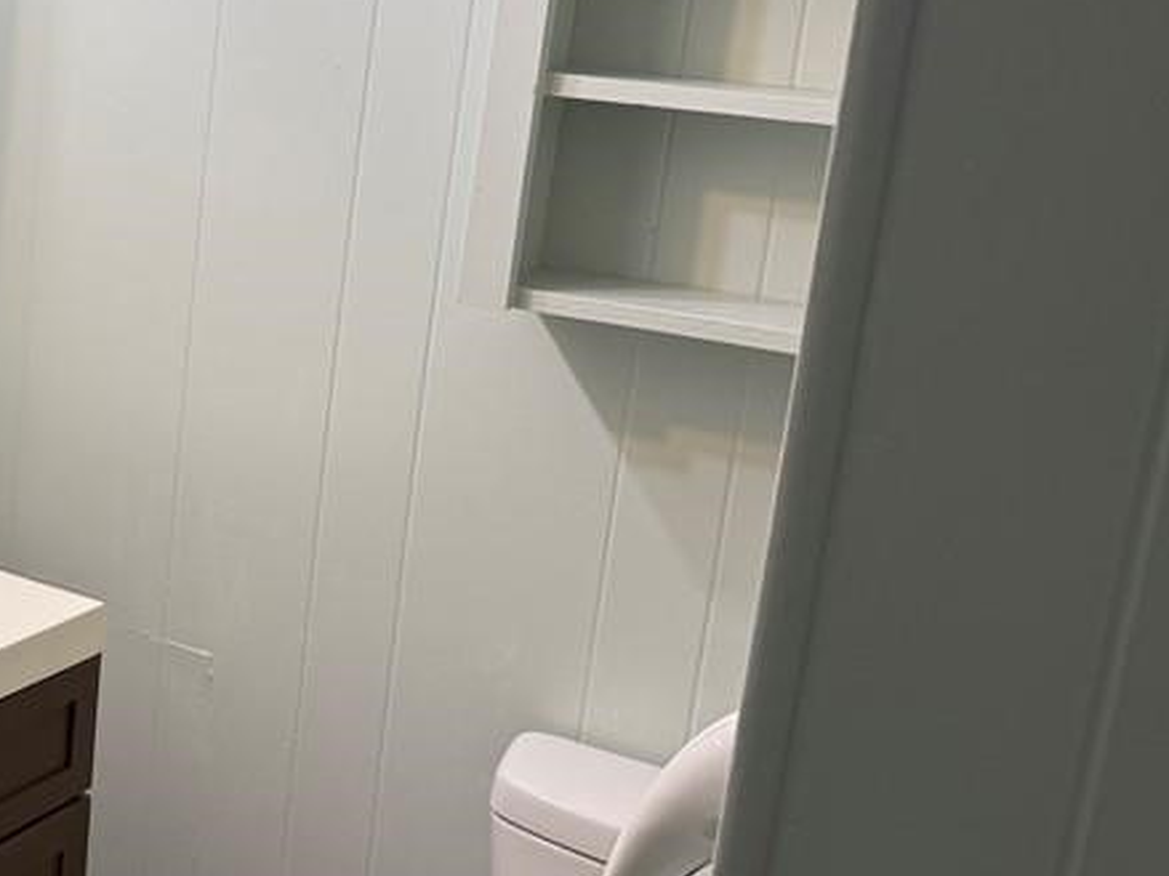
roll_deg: -2.0
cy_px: 367
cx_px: -149
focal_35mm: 56
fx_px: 1891
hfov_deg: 30.4
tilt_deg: -12.0
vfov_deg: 26.1
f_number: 1.78
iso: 100
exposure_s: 1/120
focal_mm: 6.76
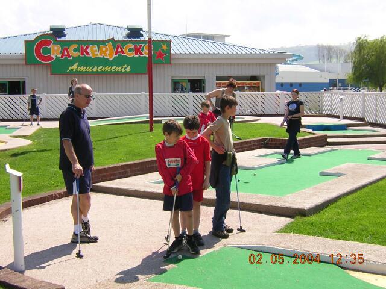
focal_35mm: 51
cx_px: 193
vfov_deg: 28.6
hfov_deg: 37.5
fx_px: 569
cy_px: 144
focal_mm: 6.6
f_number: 6.2
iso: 100
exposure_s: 1/195
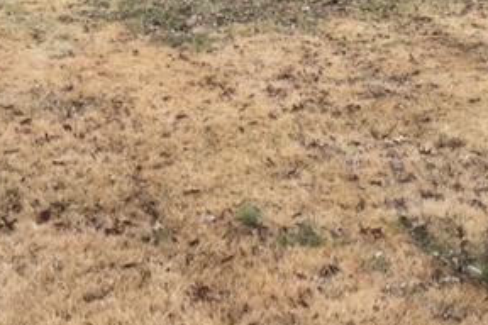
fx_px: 908
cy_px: -42
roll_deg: +2.7
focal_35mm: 67
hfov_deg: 30.0
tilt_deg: -9.6
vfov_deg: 19.4
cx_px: 195
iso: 50
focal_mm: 4.15
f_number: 2.2
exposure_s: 1/120
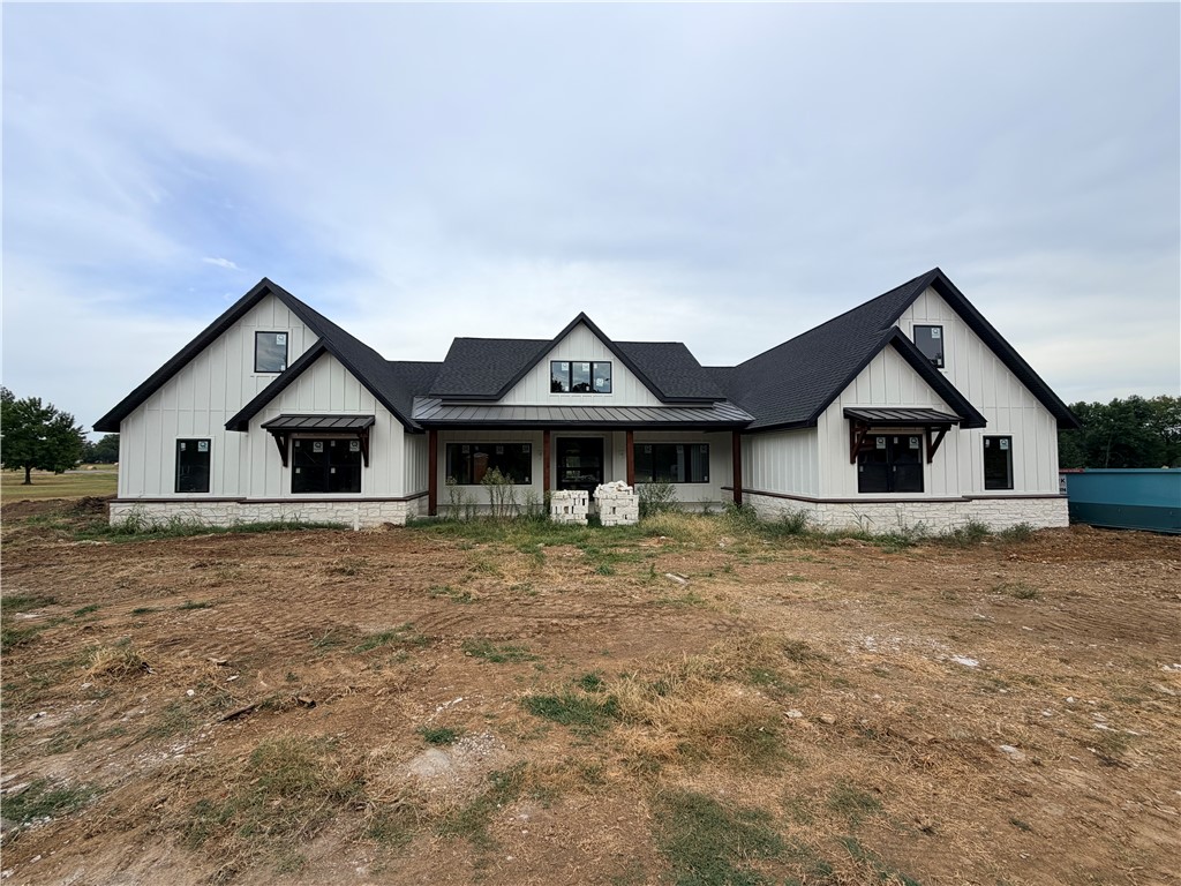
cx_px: 590
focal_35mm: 14
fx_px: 478
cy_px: 443
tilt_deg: +1.9
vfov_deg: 85.7
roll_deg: +0.6
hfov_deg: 102.1
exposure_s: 1/770
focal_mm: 2.22
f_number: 2.2
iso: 25
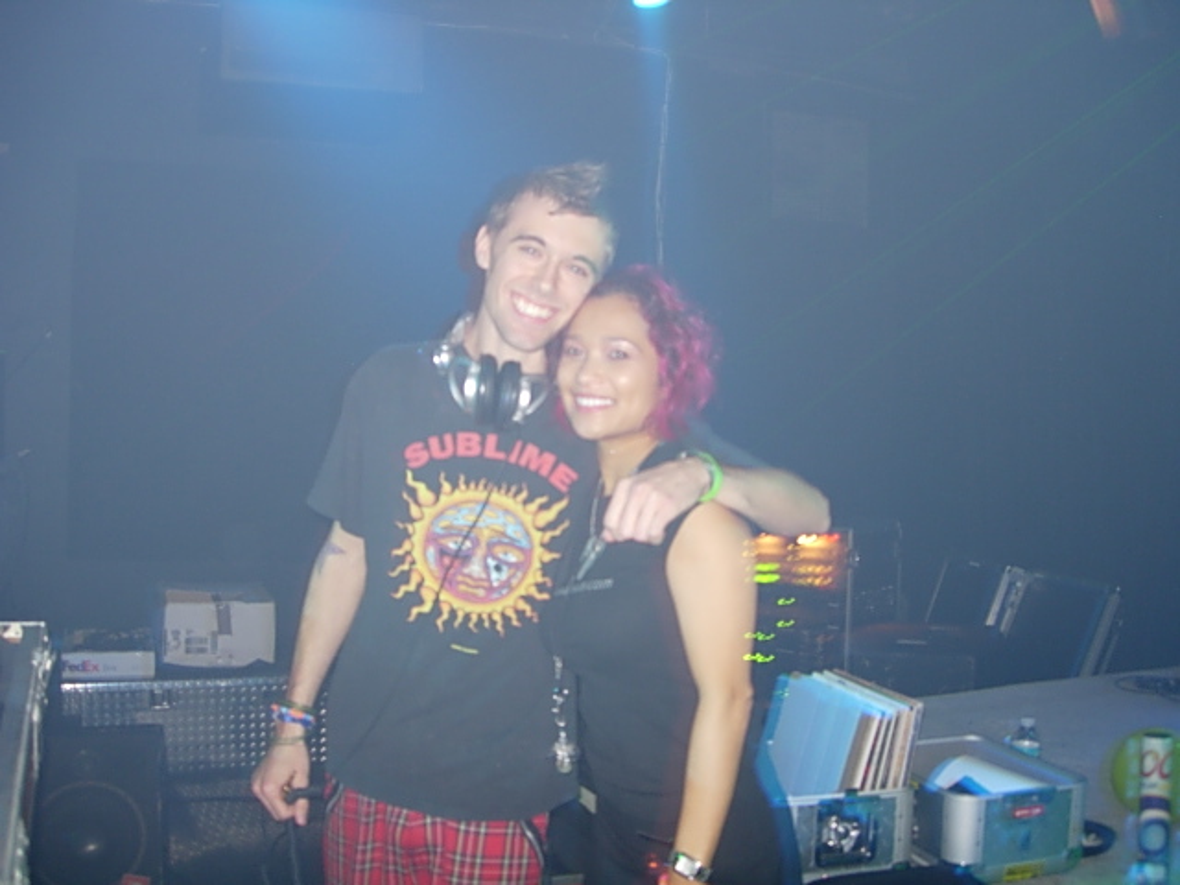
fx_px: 1295
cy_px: 442
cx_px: 590
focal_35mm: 38
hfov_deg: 49.0
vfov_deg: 37.7
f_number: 2.8
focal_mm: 7.8
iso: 79
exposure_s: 1
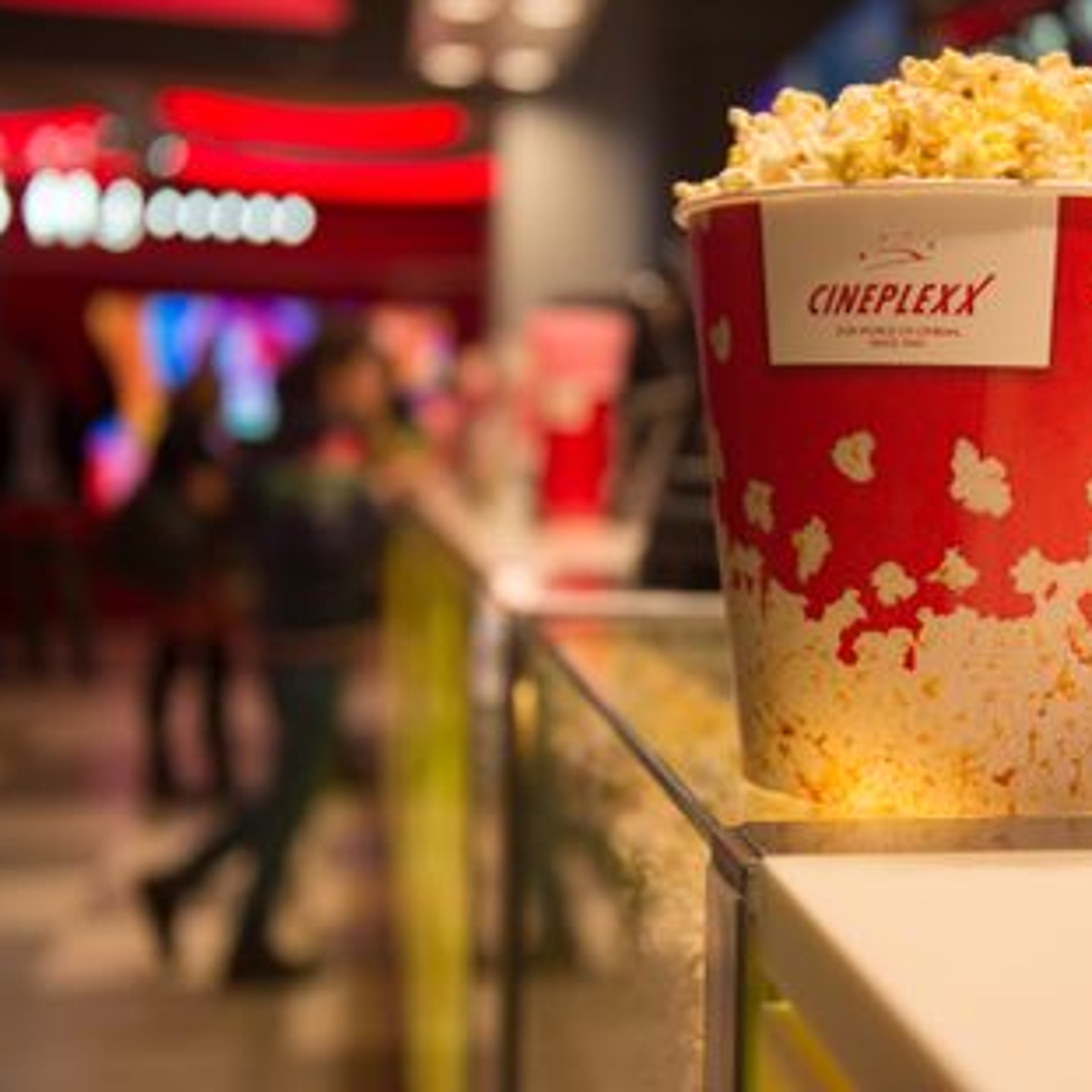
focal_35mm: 56
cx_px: 804
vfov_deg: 30.6
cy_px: 514
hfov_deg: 30.1
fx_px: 1999
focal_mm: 40
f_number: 2.8
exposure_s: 1/640
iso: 1600
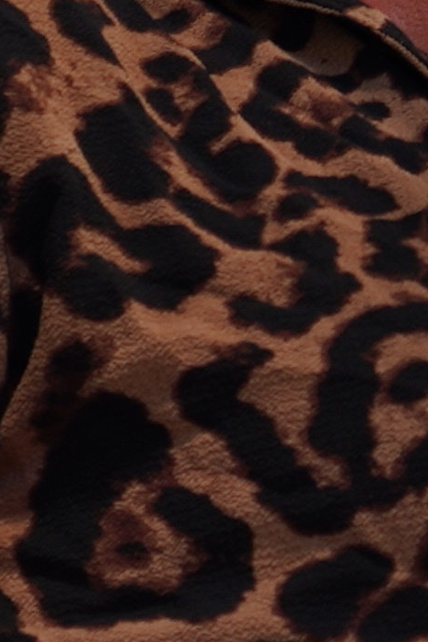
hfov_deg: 1.9
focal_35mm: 739
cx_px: 769
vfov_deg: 2.8
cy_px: 410
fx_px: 13184
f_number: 4.5
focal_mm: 86
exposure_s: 1/200
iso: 100
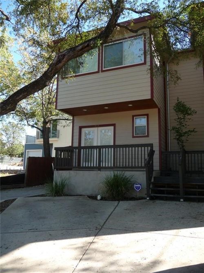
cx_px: 102
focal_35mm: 28
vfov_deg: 63.5
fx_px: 220
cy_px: 136
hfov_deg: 49.7
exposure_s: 1/200
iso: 100
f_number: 3.3
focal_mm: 4.7
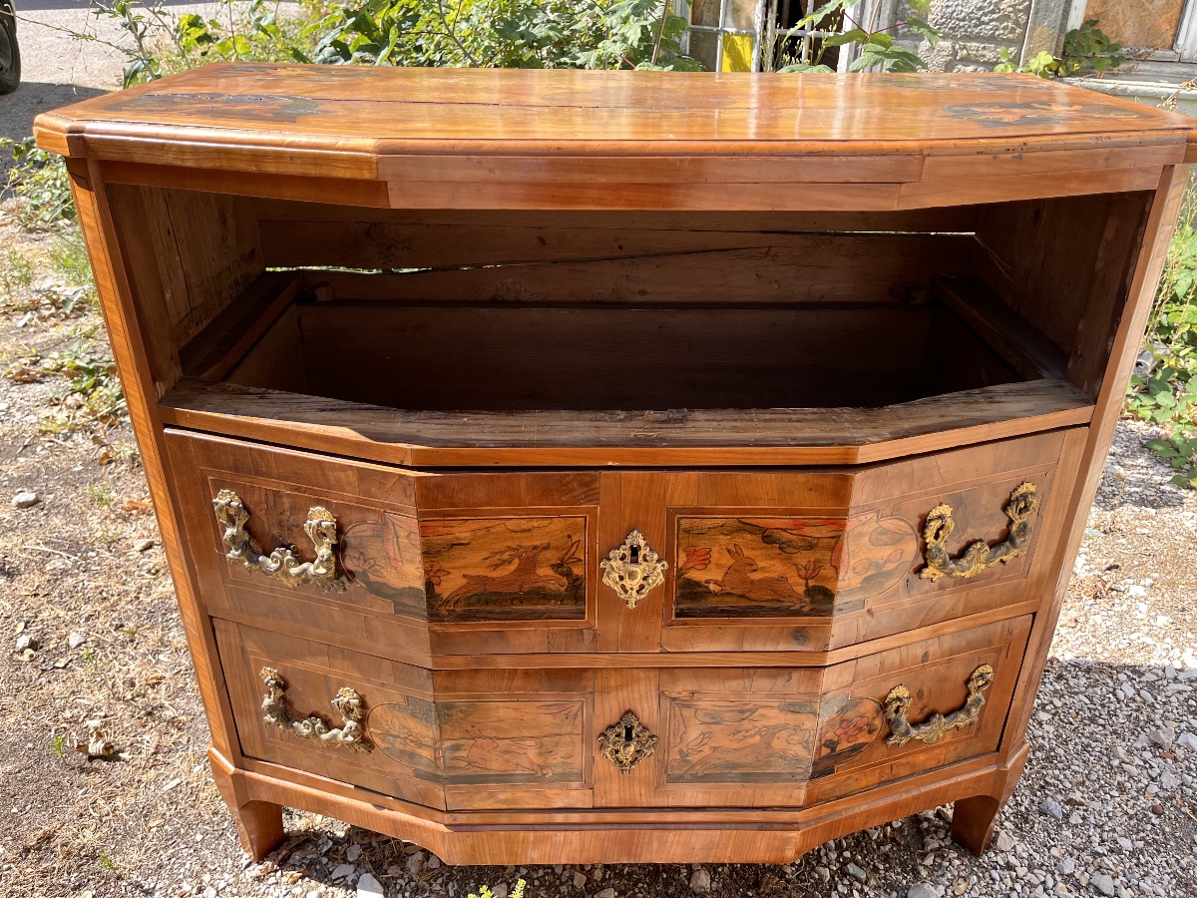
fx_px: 899
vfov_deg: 53.1
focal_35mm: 26
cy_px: 449
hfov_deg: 67.3
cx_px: 598
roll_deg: -1.8
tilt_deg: -28.1
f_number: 1.6
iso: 50
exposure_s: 1/457
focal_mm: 5.1
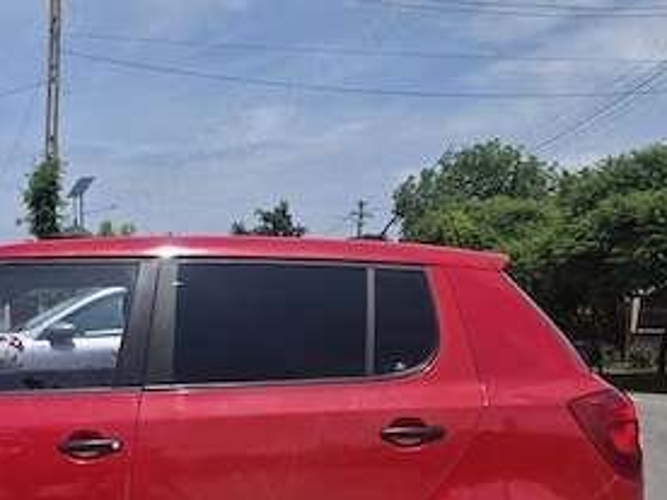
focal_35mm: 50
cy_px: 505
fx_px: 963
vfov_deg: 27.4
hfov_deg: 36.4
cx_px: 102
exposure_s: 1/7944
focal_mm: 6.3
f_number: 1.7
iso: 50
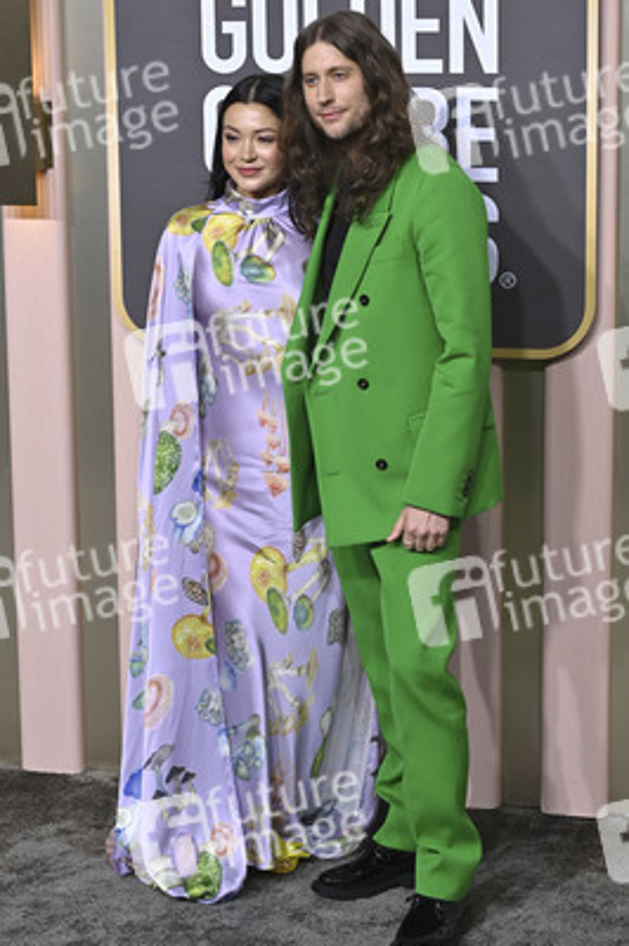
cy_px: 473
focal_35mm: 81
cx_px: 314
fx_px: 2126
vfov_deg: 25.1
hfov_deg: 16.8
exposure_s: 1/200
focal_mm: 81
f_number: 8
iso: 320
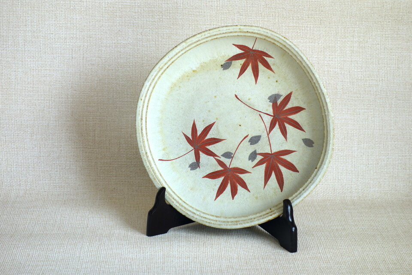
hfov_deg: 23.1
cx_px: 206
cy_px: 138
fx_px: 1007
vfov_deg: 15.5
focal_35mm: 88
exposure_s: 1/100
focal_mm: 32.52
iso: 250
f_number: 4.5
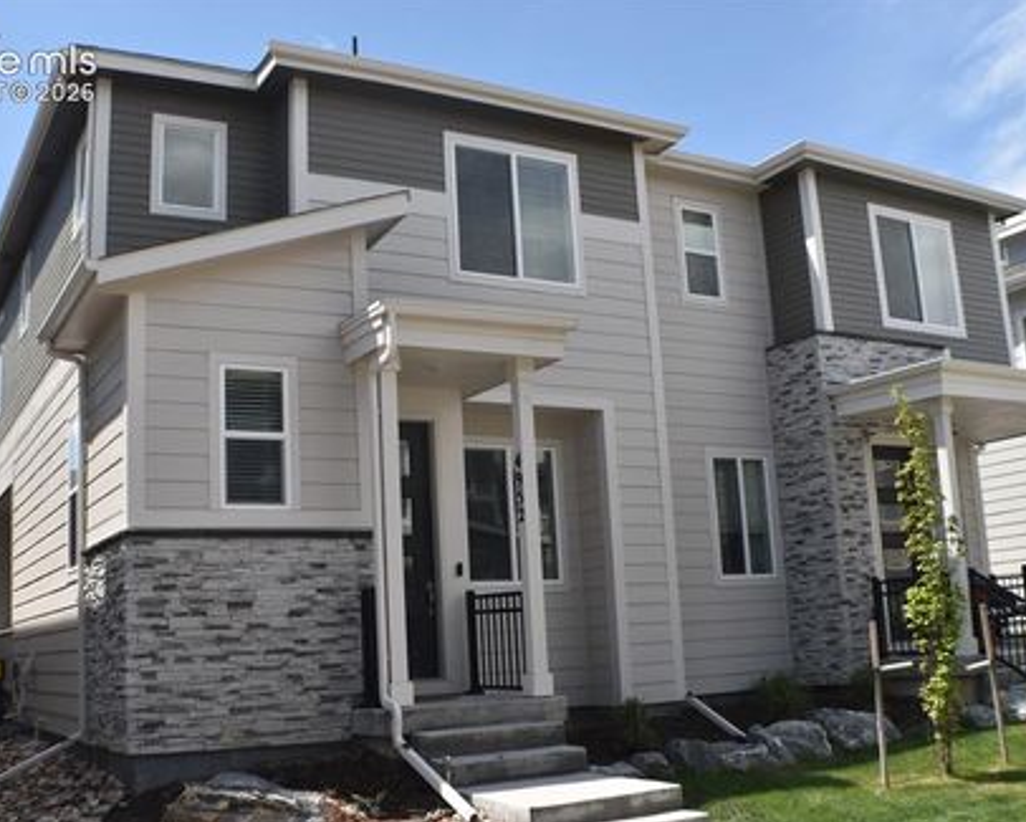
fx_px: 1579
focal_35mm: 52
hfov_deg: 36.0
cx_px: 488
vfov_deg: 29.1
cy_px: 414
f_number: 9
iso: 200
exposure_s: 1/320
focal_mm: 30
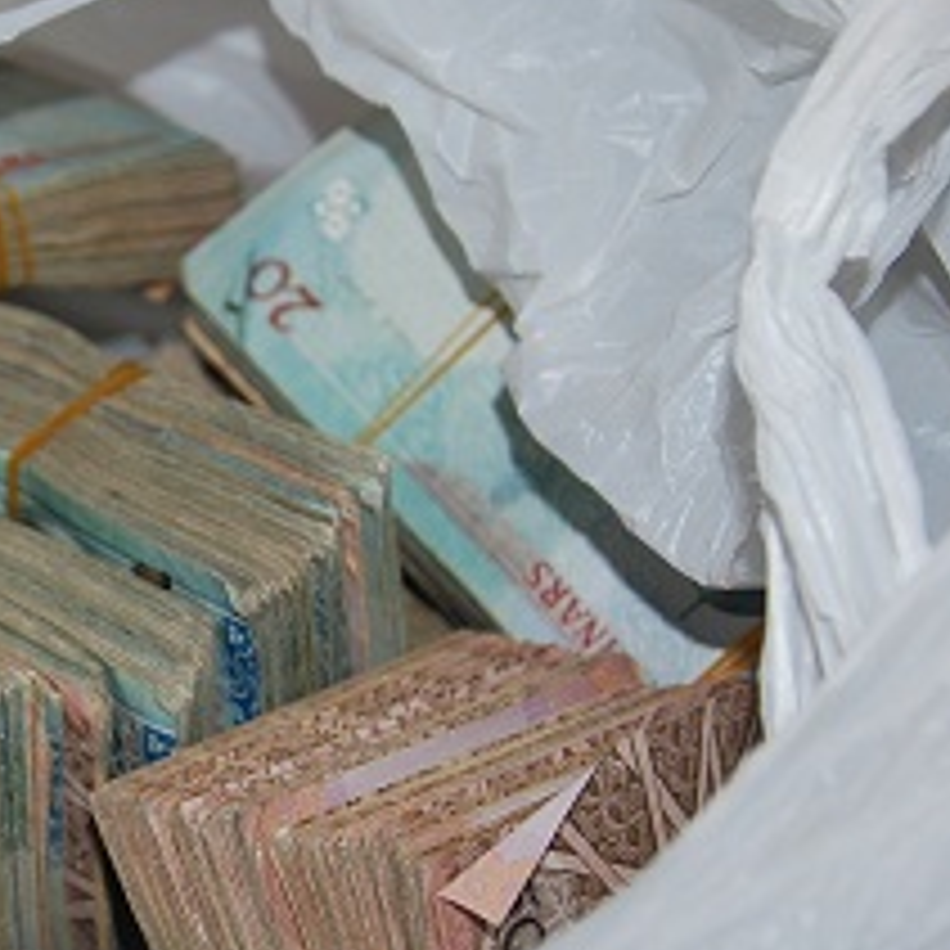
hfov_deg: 15.9
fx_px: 3292
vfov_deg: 16.4
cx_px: -117
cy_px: 549
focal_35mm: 106
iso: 200
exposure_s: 1/60
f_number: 4.5
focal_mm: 35
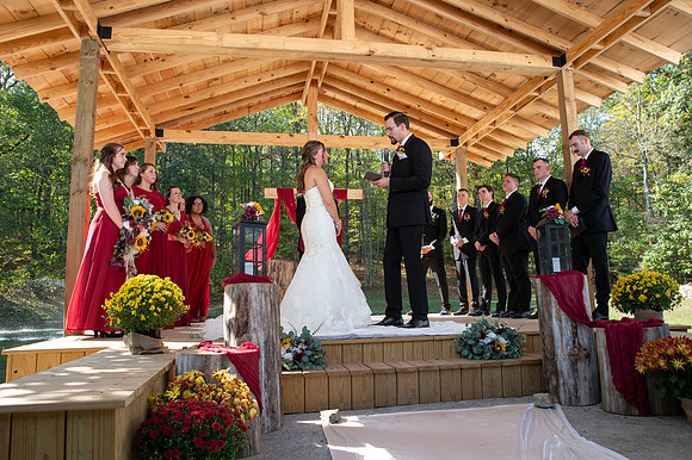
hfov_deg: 71.8
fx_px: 478
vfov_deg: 51.5
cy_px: 230
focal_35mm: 25
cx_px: 346
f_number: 4.5
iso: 320
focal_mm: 24
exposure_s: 1/200
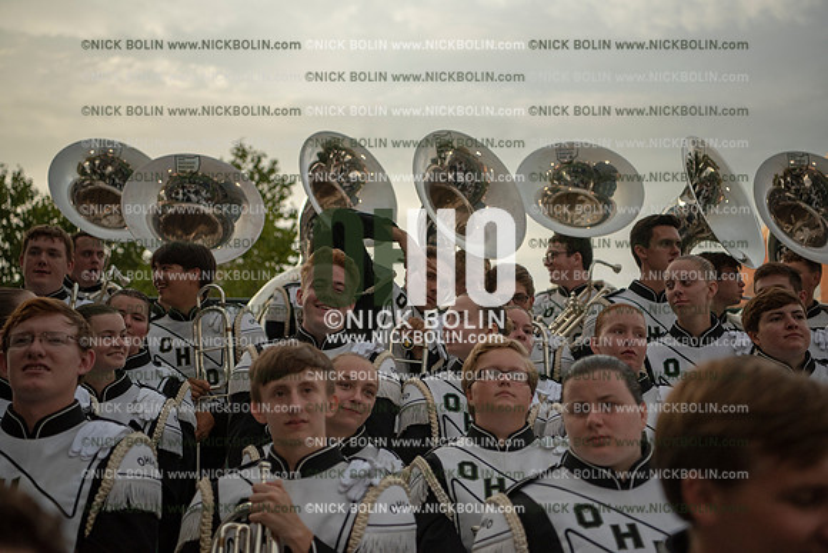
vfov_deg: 23.4
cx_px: 414
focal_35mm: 58
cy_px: 276
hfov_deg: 34.5
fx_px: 1334
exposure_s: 1/4000
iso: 800
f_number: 3.2
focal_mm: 58
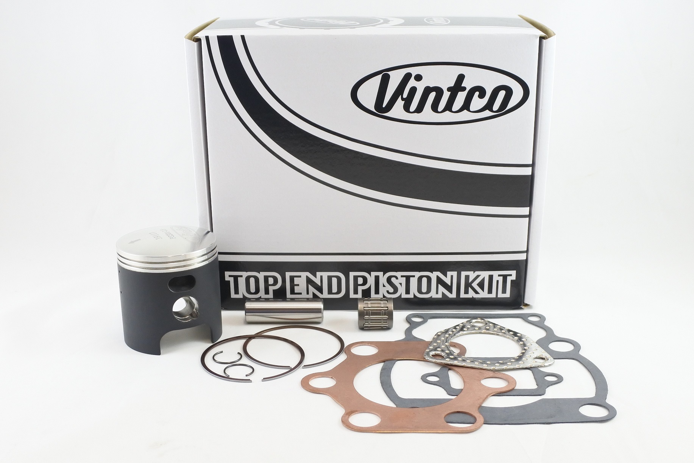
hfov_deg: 61.9
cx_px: 347
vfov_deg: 43.6
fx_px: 578
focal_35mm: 30
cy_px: 232
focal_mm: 11.4
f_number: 3.8
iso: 450
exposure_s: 1/125
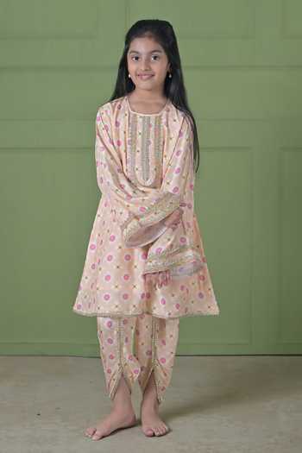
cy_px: 226
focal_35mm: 75
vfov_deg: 27.0
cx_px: 151
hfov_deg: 18.2
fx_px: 944
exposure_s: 1/160
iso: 640
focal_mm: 75
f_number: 4
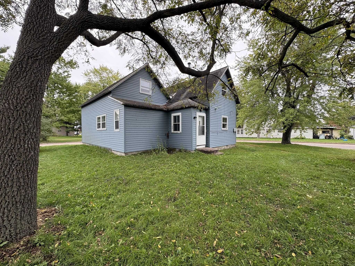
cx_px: 178
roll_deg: +0.3
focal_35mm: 14
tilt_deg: -0.7
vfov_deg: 85.7
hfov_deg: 102.1
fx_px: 144
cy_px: 133
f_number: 2.2
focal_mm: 2.22
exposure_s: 1/135
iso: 64
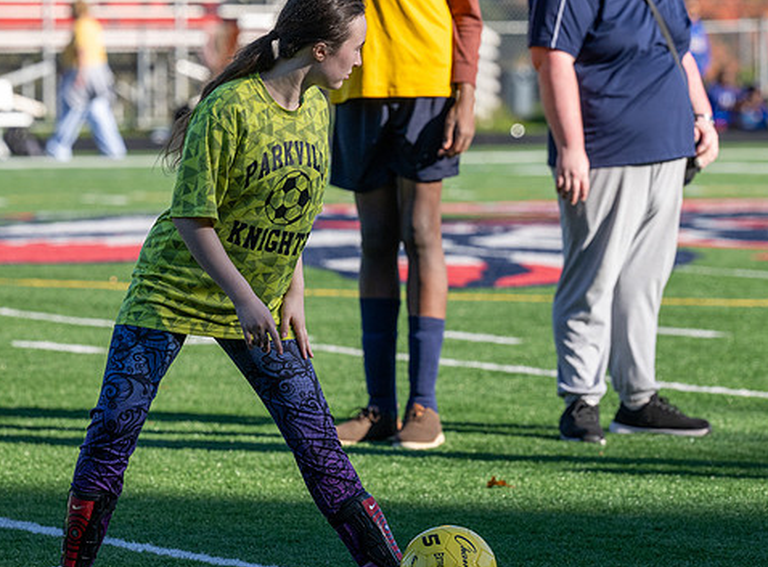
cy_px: 296
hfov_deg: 7.1
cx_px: 245
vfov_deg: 5.3
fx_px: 6178
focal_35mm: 280
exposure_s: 1/1600
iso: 320
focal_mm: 165
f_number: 4.5
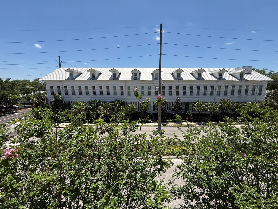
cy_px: 104
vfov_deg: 81.8
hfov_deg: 98.1
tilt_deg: -7.7
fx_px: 120
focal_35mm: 15
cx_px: 143
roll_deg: +0.6
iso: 64
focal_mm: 2.22
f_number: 2.2
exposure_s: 1/2717
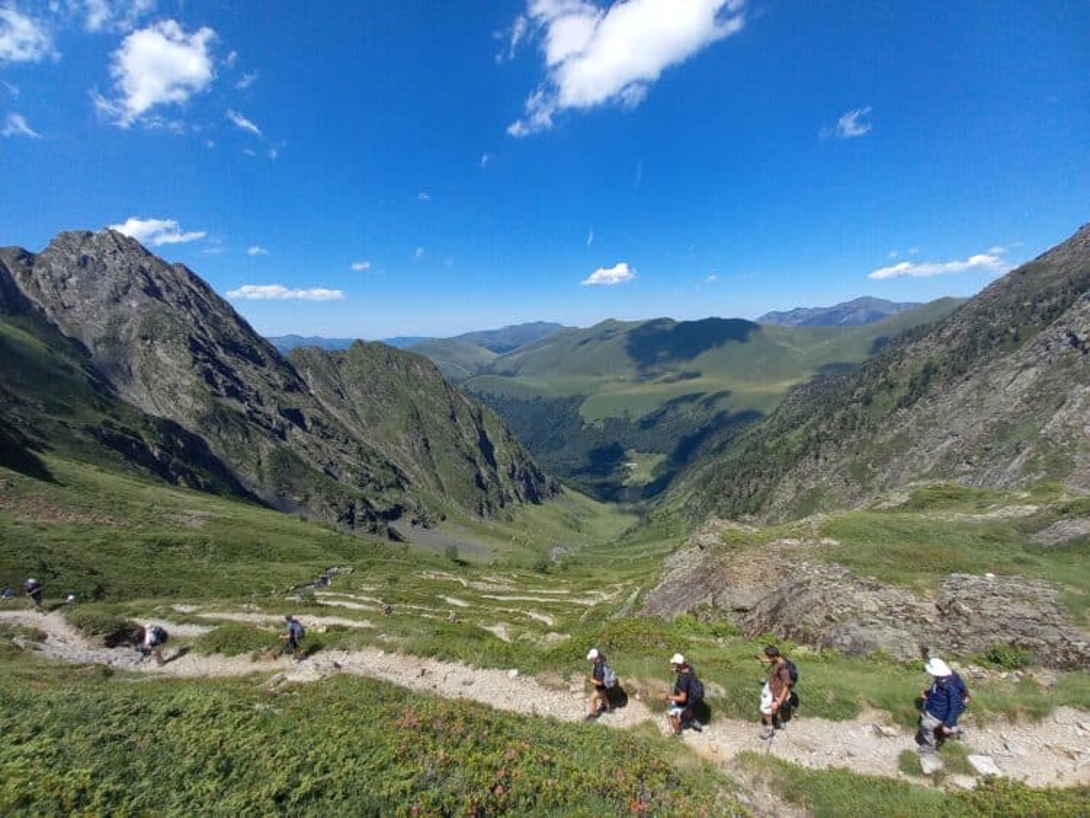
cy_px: 409
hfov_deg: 106.2
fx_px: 409
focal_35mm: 13
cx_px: 545
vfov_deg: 89.9
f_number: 2.2
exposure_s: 1/1171
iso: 50
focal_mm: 1.42
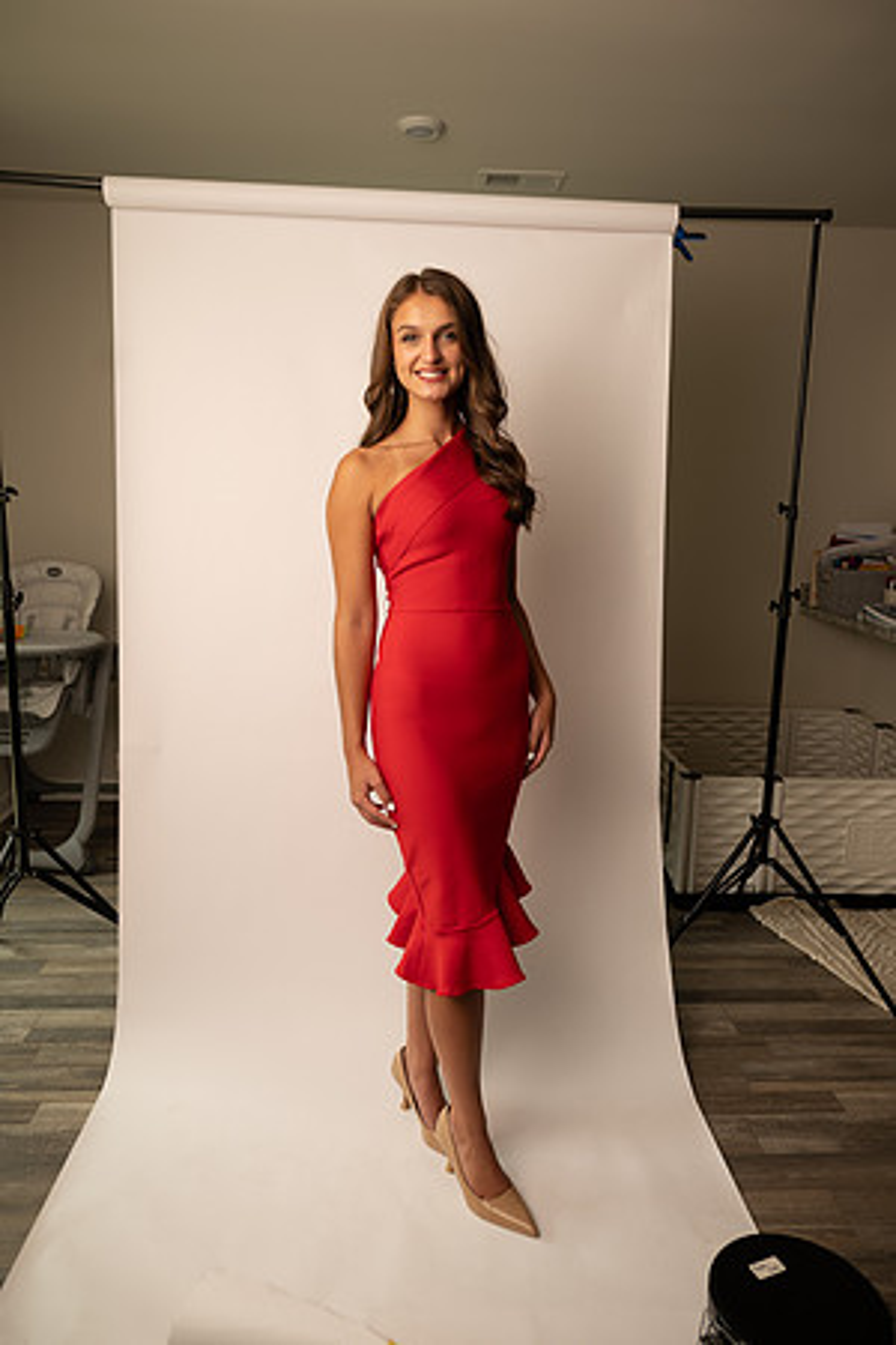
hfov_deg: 53.1
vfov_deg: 73.7
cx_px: 448
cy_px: 672
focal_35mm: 24
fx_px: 896
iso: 100
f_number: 3.2
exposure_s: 1/160
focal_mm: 24
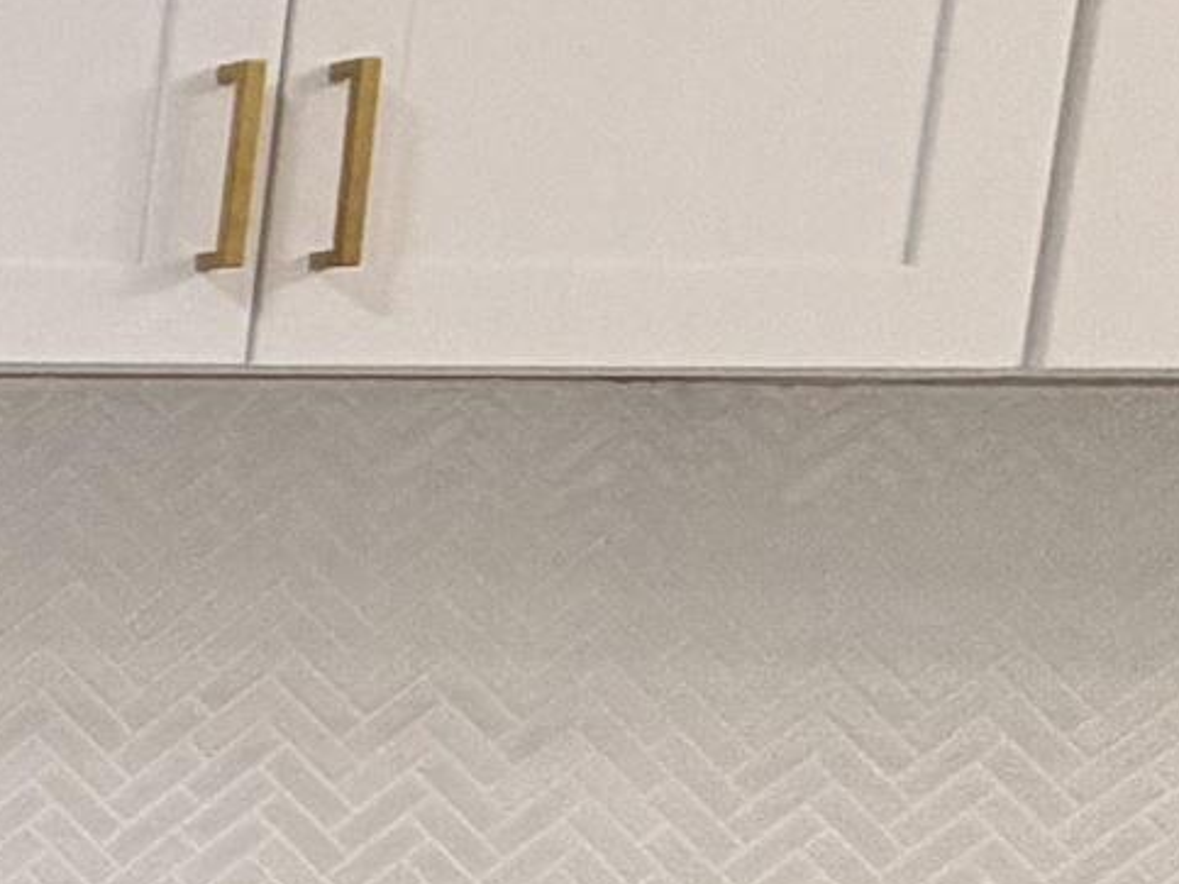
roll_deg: -0.4
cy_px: 840
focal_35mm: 89
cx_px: -2165
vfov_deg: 16.3
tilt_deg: -7.7
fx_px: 3031
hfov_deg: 12.3
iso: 125
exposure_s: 1/120
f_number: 2.2
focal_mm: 2.22
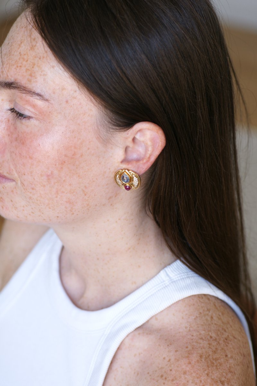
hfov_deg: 13.0
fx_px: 1124
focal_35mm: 105
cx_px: 128
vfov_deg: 19.5
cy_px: 193
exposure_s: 1/125
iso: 200
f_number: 3.2
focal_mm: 70
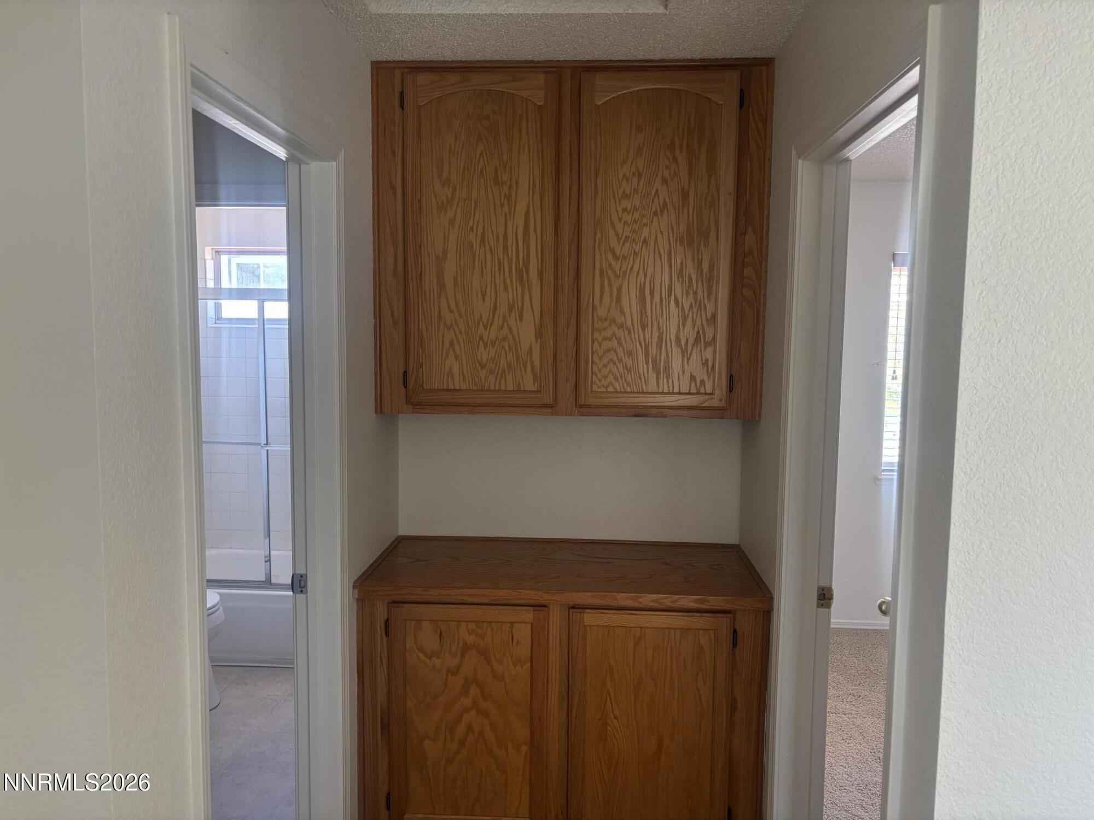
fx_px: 822
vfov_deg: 53.1
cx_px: 547
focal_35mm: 26
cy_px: 410
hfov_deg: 67.3
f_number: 1.6
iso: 125
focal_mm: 5.96
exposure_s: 1/86
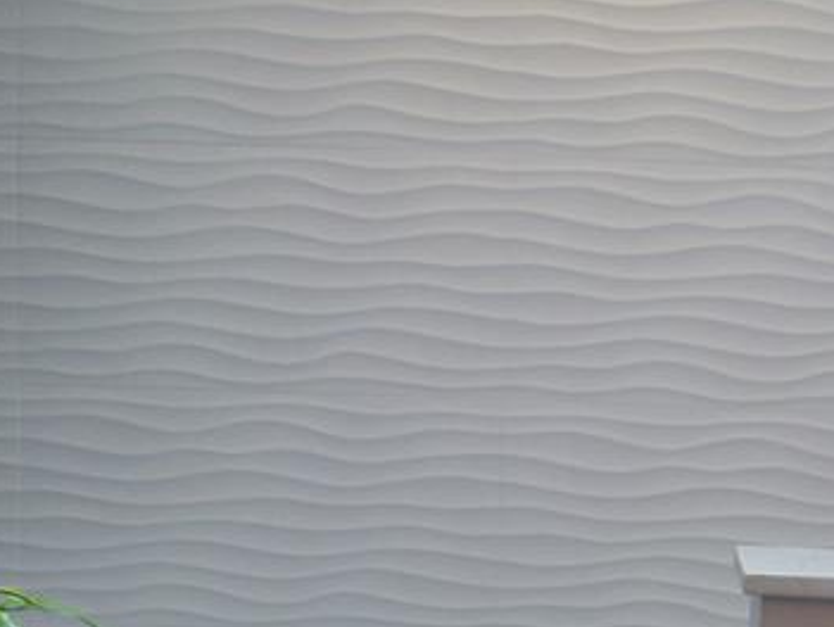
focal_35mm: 102
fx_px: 2460
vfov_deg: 14.3
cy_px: 606
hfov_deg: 19.0
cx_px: 708
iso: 125
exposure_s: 1/80
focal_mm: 7.54
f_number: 2.8
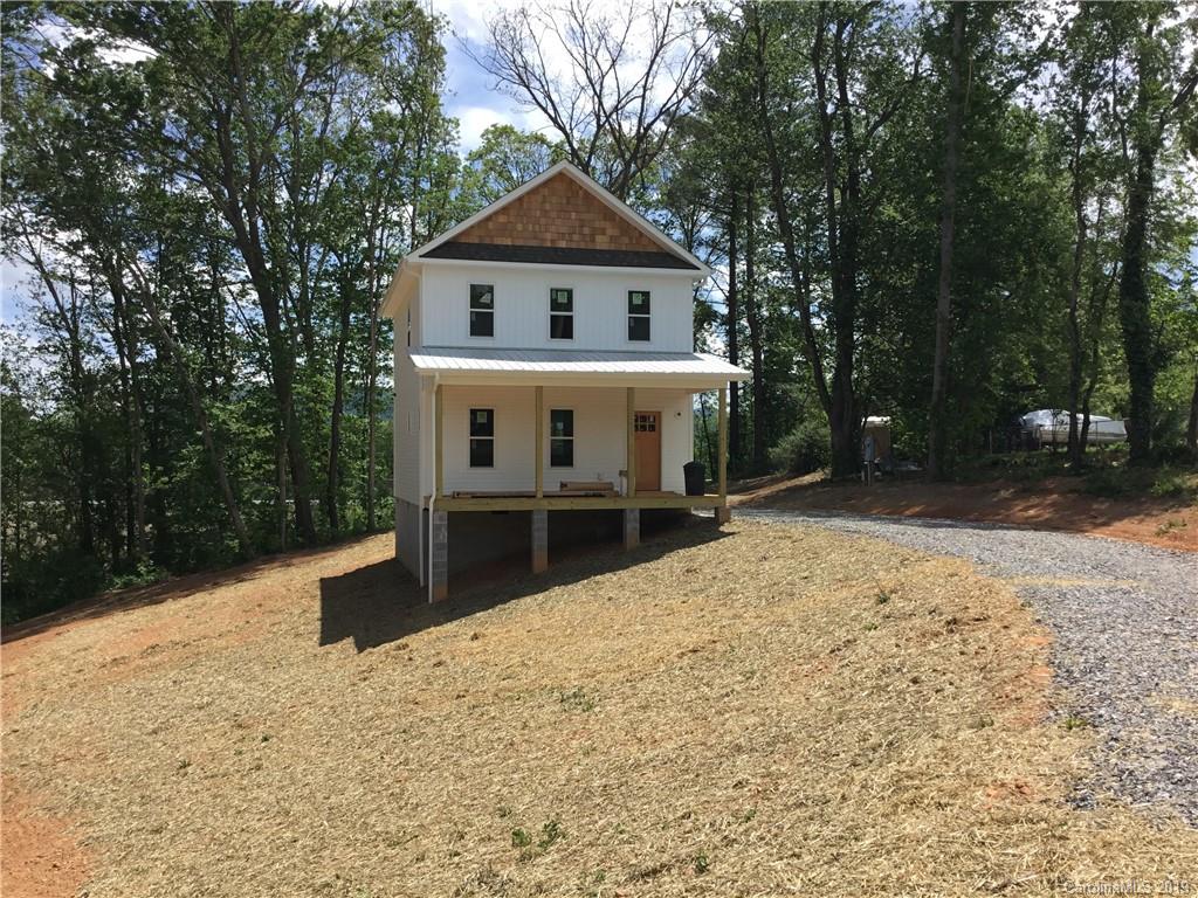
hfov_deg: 58.4
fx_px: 1073
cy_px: 449
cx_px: 599
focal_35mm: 31
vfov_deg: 45.4
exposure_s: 1/1164
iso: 25
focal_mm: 3.3
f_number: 2.4
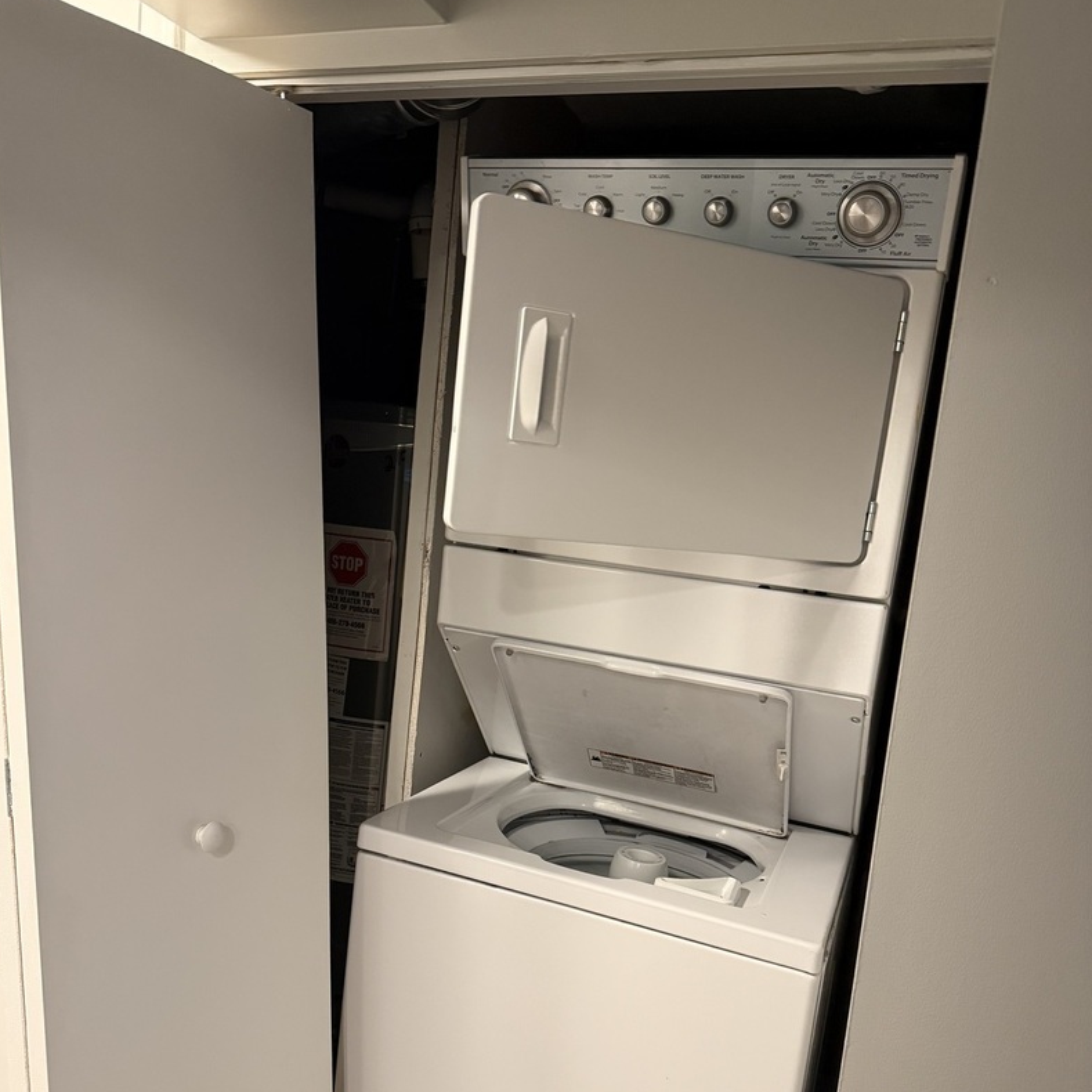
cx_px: 534
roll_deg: -6.2
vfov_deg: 55.3
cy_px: 648
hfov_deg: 55.6
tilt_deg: -7.3
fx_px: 1035
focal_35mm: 29
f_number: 1.78
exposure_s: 1/60
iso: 500
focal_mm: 6.76
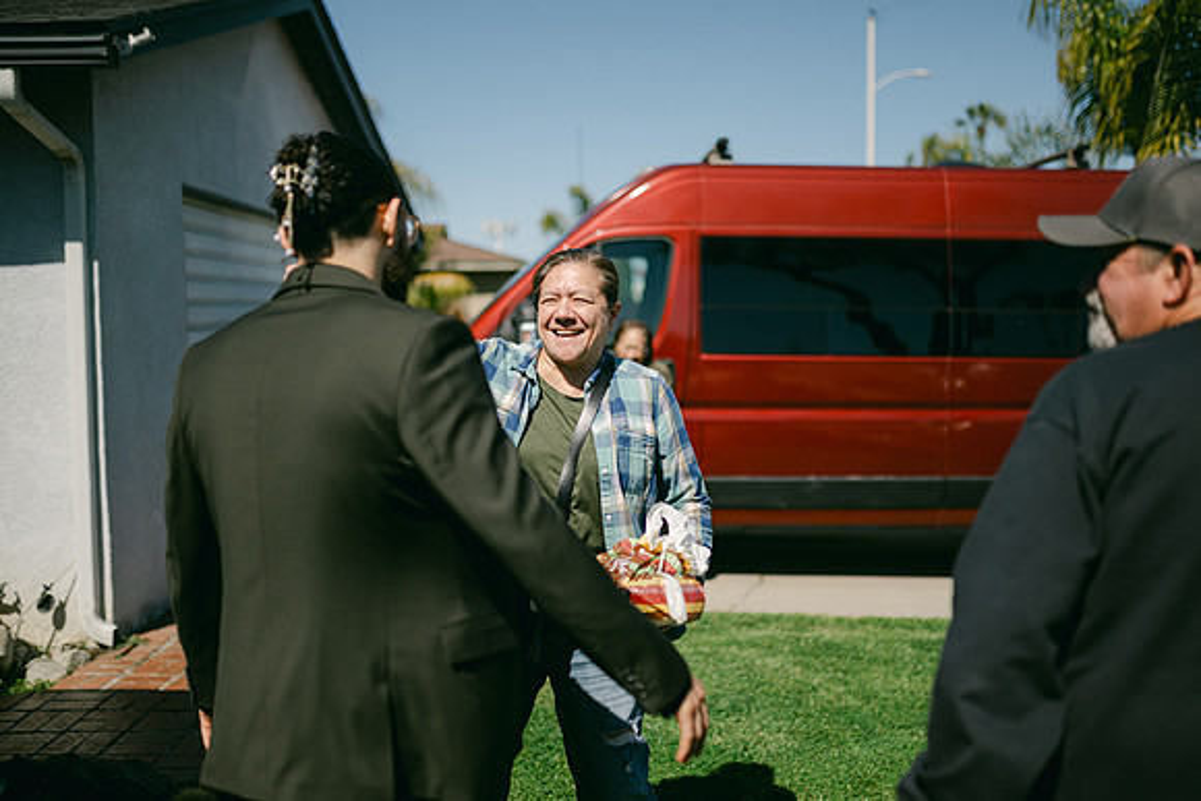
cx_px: 600
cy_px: 400
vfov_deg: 37.3
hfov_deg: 53.7
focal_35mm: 36
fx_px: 1186
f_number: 1.4
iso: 80
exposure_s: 1/6400
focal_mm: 35
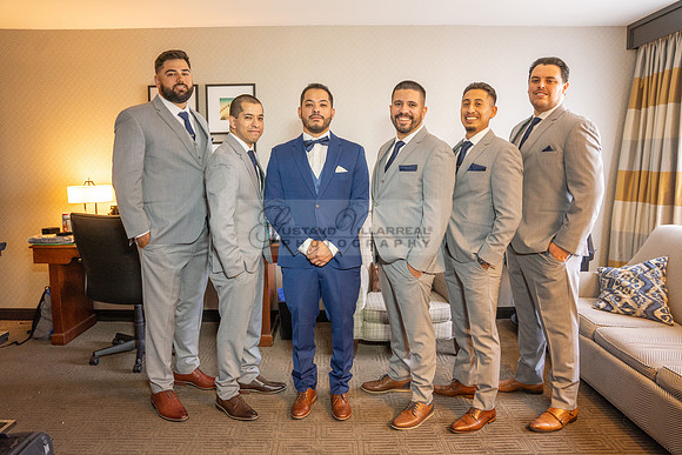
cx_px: 341
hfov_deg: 67.6
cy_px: 228
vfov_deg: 48.1
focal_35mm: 27
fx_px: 510
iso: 800
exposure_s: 1/80
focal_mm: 26.9
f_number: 2.8
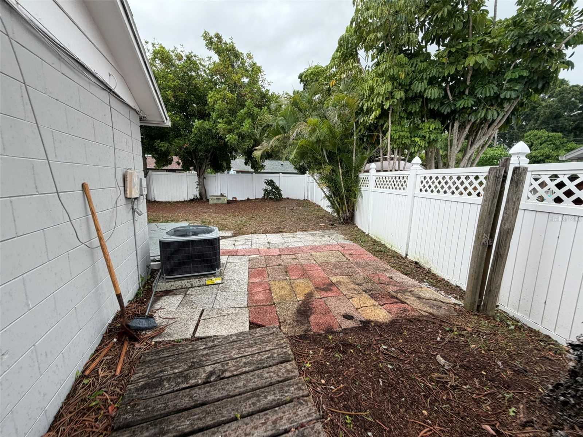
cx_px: 292
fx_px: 236
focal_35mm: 14
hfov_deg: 102.1
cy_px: 218
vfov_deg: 85.7
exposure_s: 1/175
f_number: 2.2
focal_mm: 2.22
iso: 40
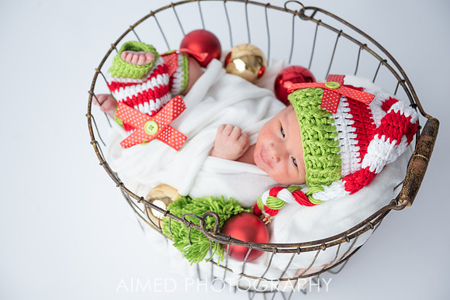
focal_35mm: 70
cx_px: 225
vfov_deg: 19.5
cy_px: 150
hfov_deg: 28.8
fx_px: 875
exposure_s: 1/160
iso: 250
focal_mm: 70
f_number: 3.5
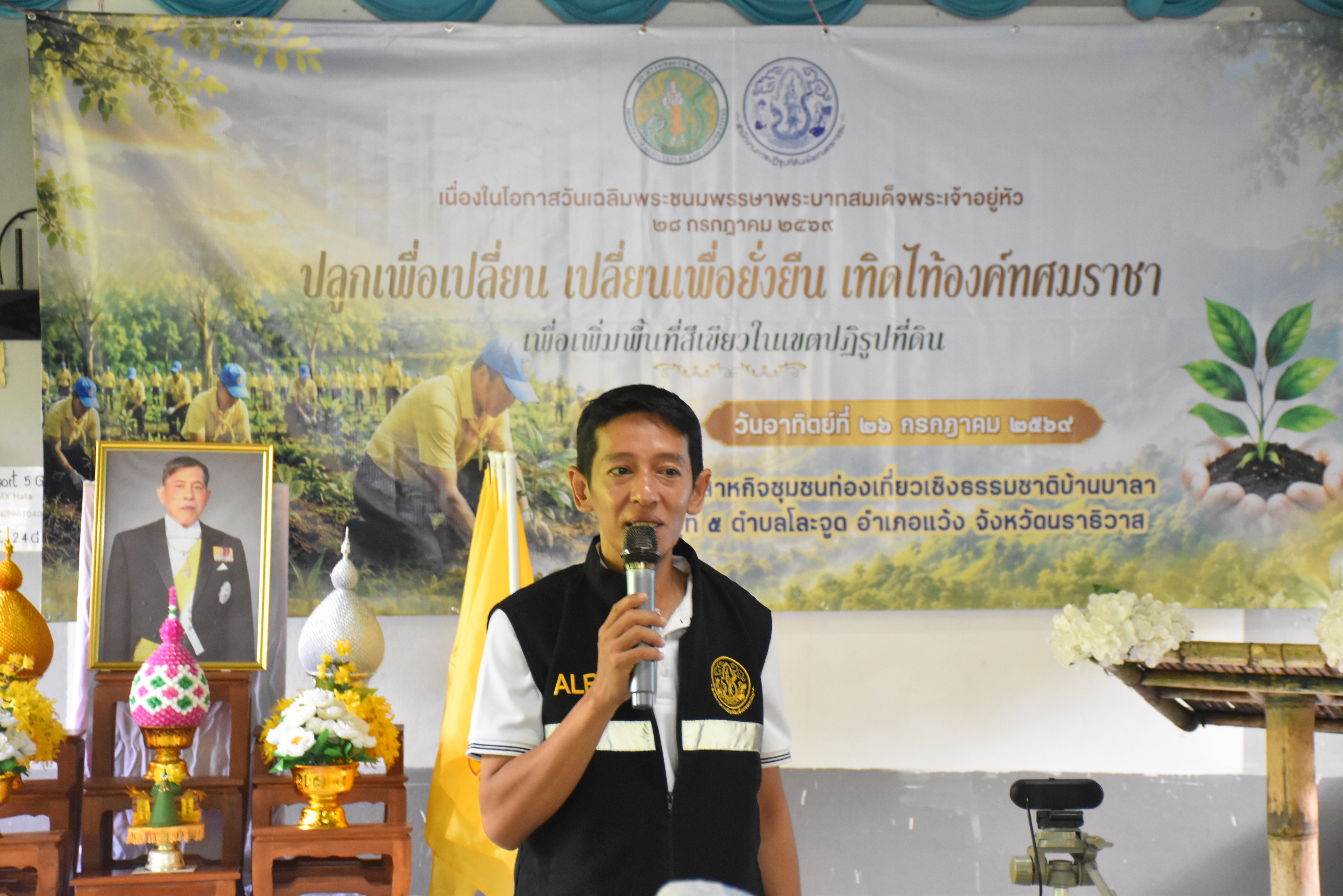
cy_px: 448
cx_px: 672
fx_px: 3134
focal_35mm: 84
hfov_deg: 24.2
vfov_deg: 16.3
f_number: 4.8
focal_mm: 56
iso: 3200
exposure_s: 1/100
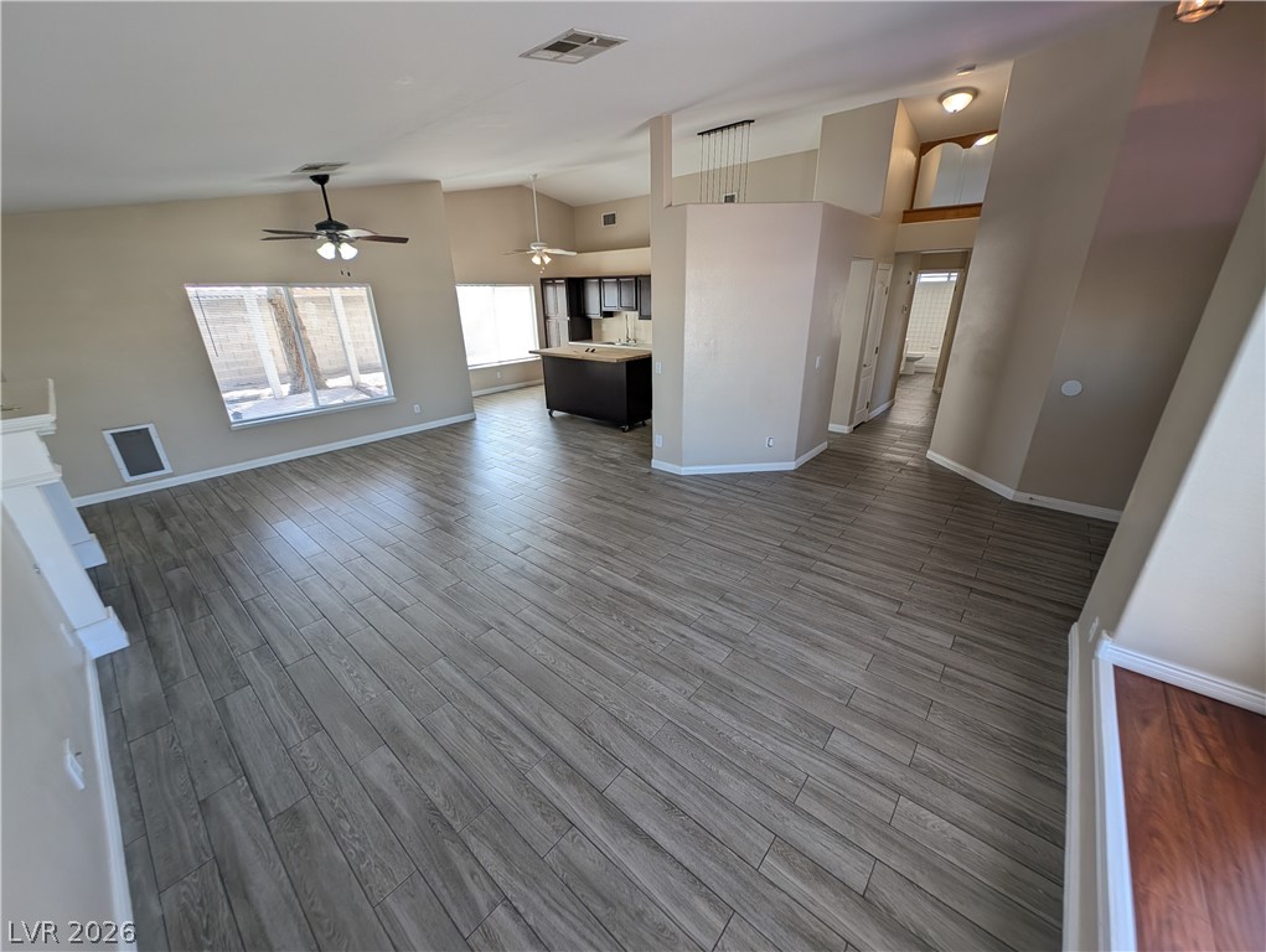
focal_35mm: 12
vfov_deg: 94.6
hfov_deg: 110.5
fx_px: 439
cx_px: 633
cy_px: 476
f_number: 1.95
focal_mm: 2.23
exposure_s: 1/120
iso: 52
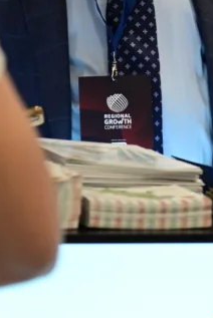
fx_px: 2143
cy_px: 6
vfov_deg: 8.5
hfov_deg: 5.7
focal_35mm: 242
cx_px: 116
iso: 2000
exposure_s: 1/160
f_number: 4
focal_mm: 75
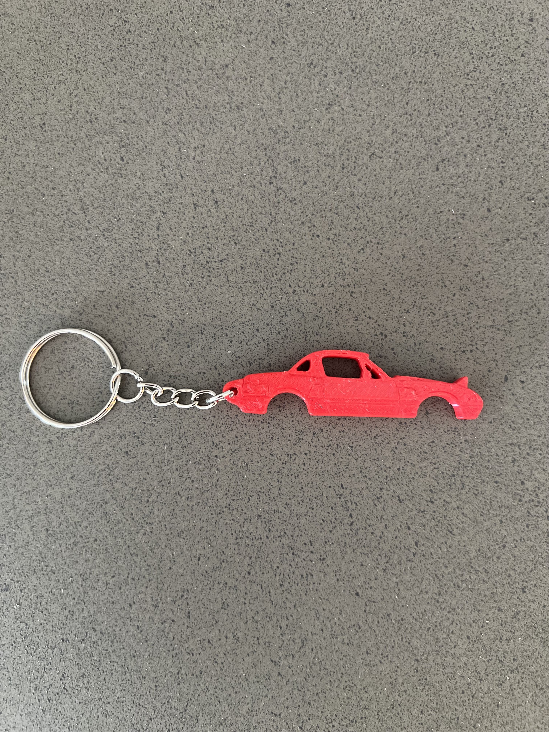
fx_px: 550
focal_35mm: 26
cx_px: 274
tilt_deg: -86.4
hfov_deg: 53.1
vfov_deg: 67.3
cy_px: 366
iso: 500
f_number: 1.5
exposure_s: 1/49
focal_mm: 5.7
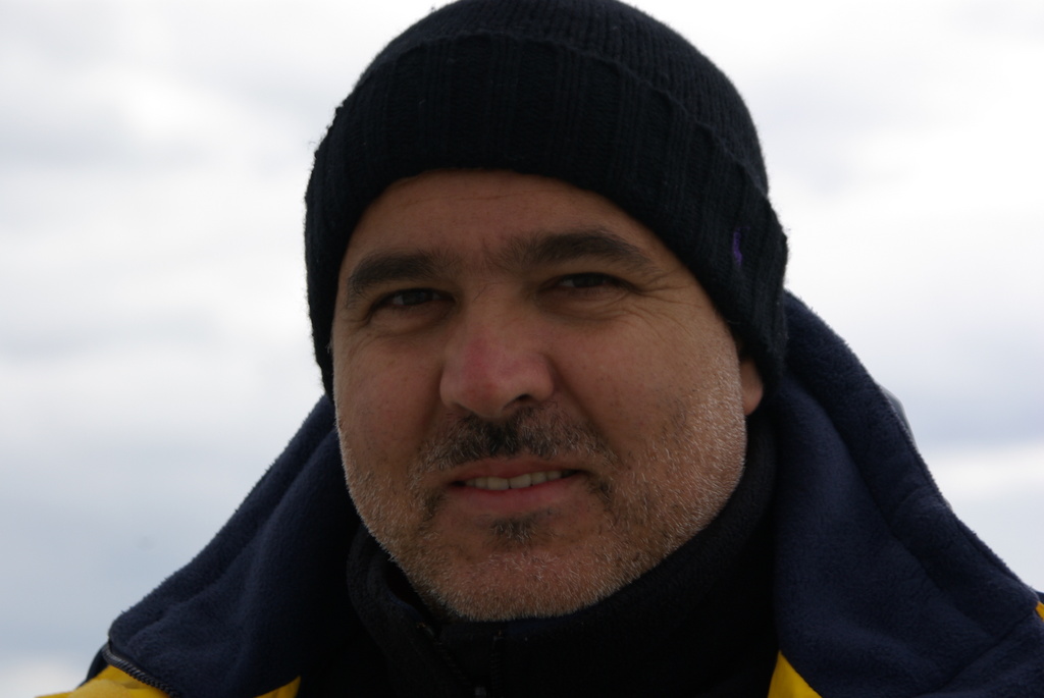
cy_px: 349
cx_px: 522
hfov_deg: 13.7
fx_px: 4354
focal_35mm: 150
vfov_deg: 9.2
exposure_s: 1/180
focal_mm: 100
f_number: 6.7
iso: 100
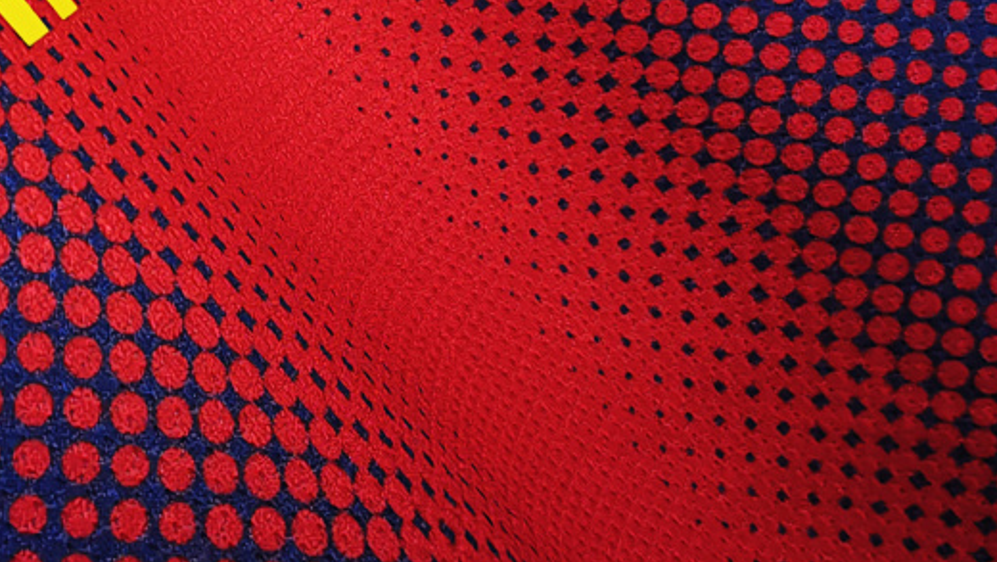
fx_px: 1375
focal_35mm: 52
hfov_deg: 35.7
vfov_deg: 20.9
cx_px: -13
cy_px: -178
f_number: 2.2
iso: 121
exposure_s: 1/50
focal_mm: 2.59
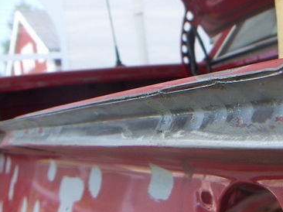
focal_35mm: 63
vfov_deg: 23.1
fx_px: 515
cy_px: 145
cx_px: 209
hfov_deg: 30.3
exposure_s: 1/400
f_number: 2.8
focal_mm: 4.7
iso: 50
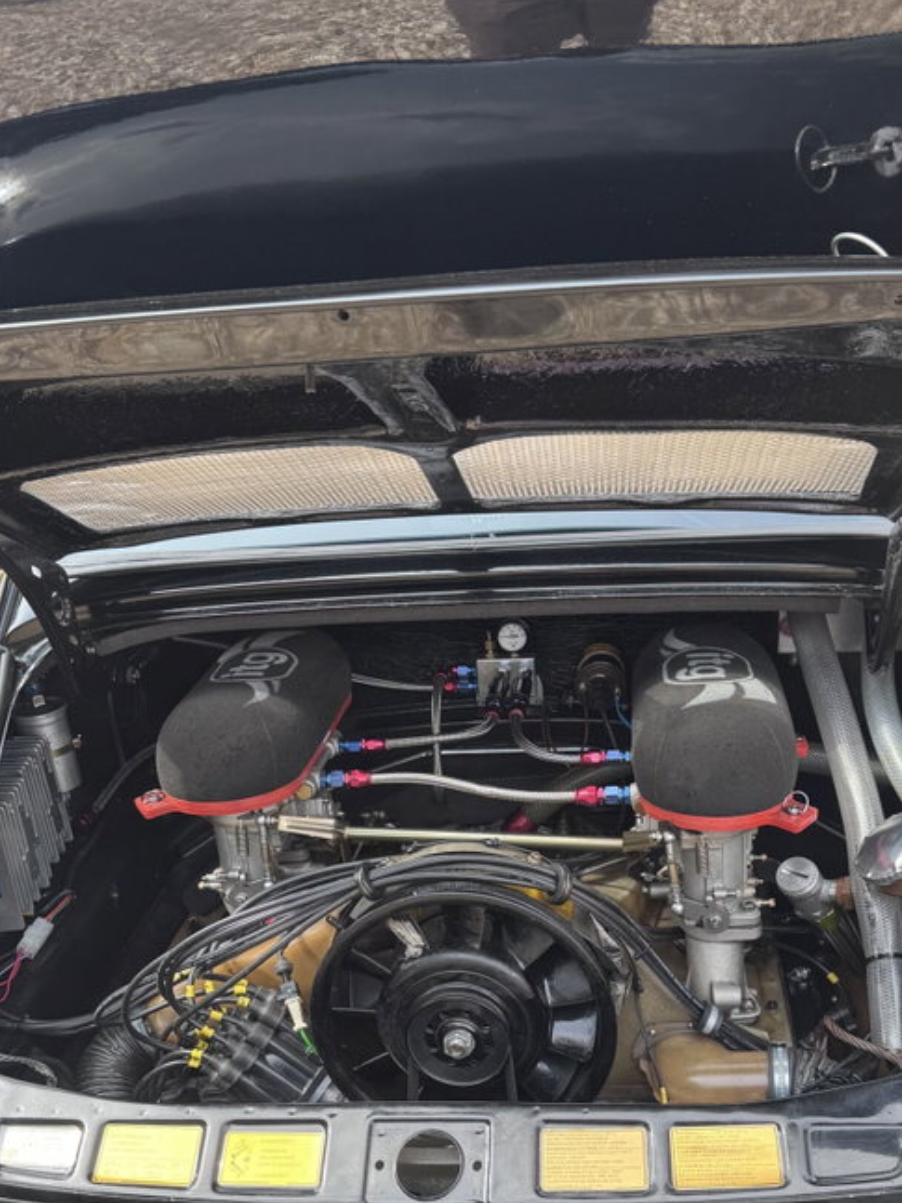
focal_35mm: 38
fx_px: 1321
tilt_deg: -26.3
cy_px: 777
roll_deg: +4.0
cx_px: 493
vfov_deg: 48.4
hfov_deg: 37.7
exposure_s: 1/390
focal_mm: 6.76
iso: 80
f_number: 1.78
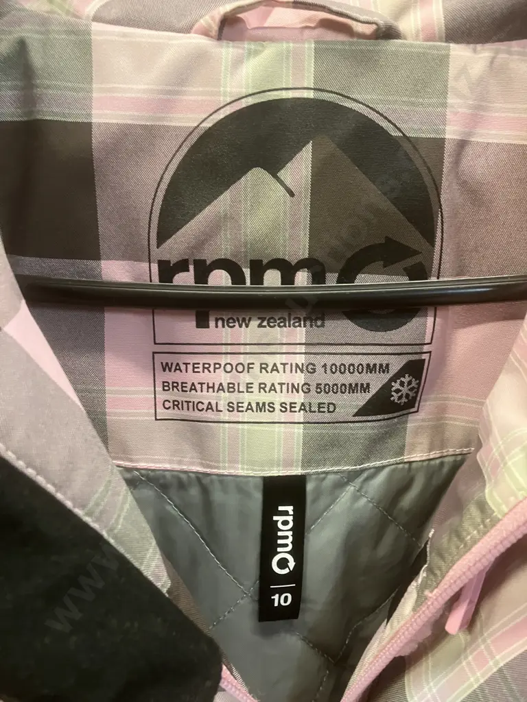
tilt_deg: -11.4
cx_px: 264
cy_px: 351
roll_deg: +0.5
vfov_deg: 63.4
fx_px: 568
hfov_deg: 49.7
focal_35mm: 28
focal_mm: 3.99
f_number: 1.8
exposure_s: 1/50
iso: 320
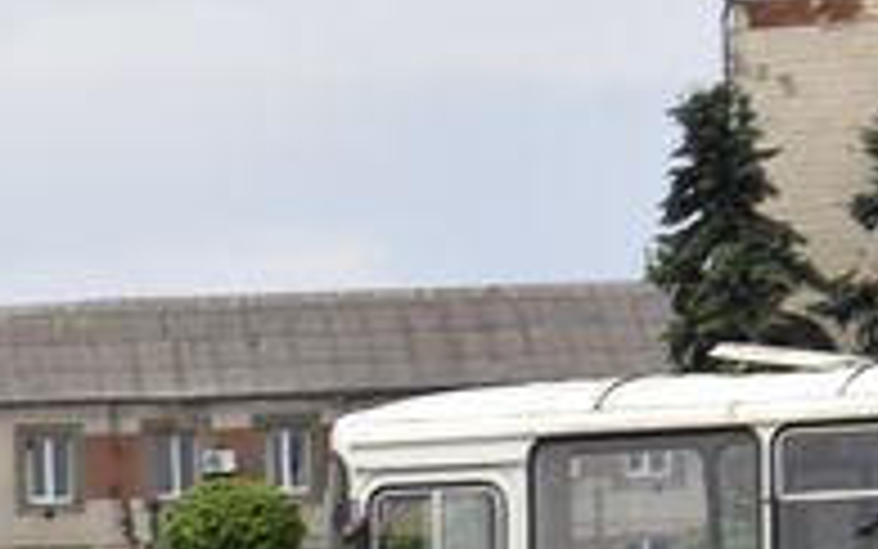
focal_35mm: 323
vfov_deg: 4.1
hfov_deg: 6.4
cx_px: -423
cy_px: 749
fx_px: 7730
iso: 100
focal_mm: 55
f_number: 10
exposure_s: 1/200
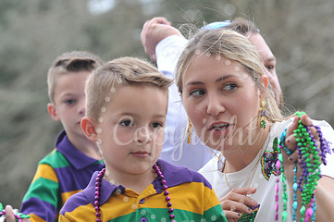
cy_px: 136
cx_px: 185
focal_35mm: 233
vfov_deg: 5.9
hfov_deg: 8.8
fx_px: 2160
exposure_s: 1/80
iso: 250
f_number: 6.3
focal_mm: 145
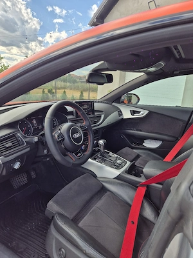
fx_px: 171
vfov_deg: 73.9
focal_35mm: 23
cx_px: 96
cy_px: 129
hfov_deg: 58.9
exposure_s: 1/625
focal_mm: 5.4
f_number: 1.8
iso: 25
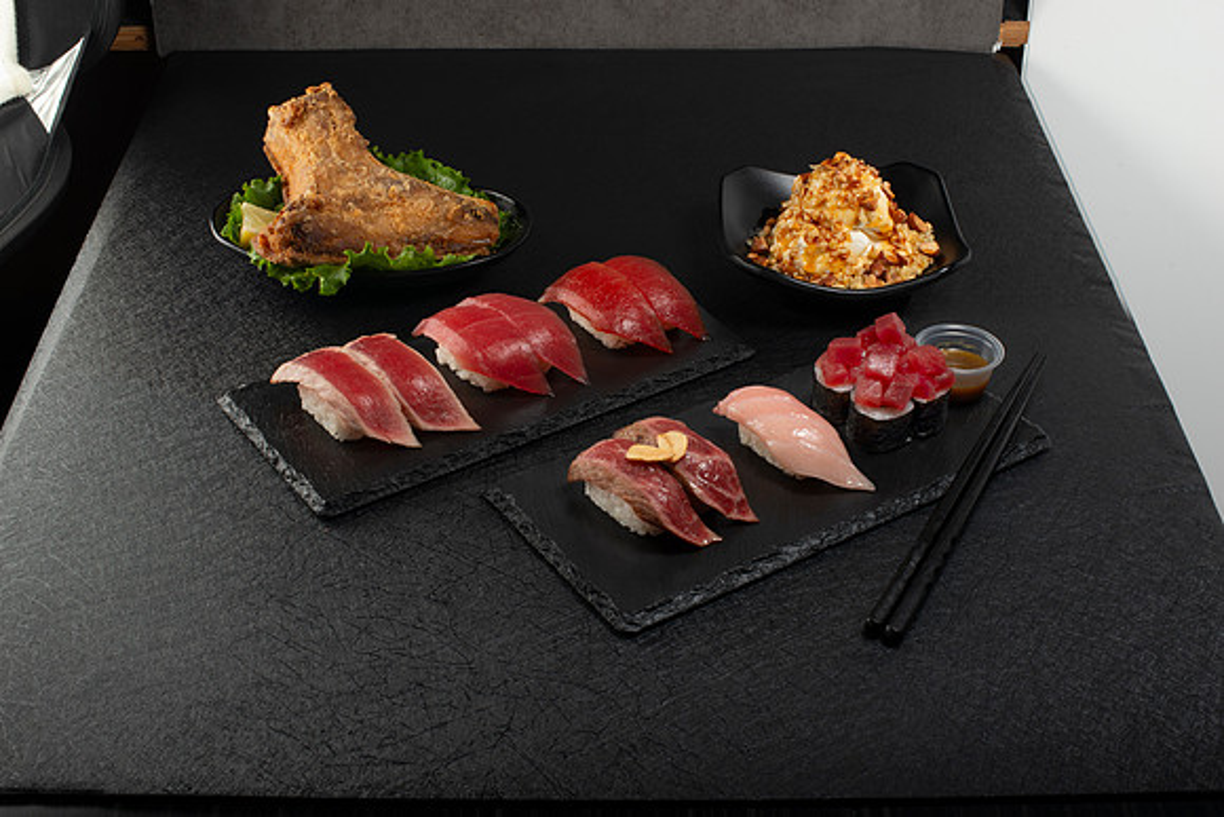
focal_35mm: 50
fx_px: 1700
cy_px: 408
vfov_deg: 27.0
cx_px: 612
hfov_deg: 39.6
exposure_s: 1/250
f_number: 16
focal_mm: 50
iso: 200
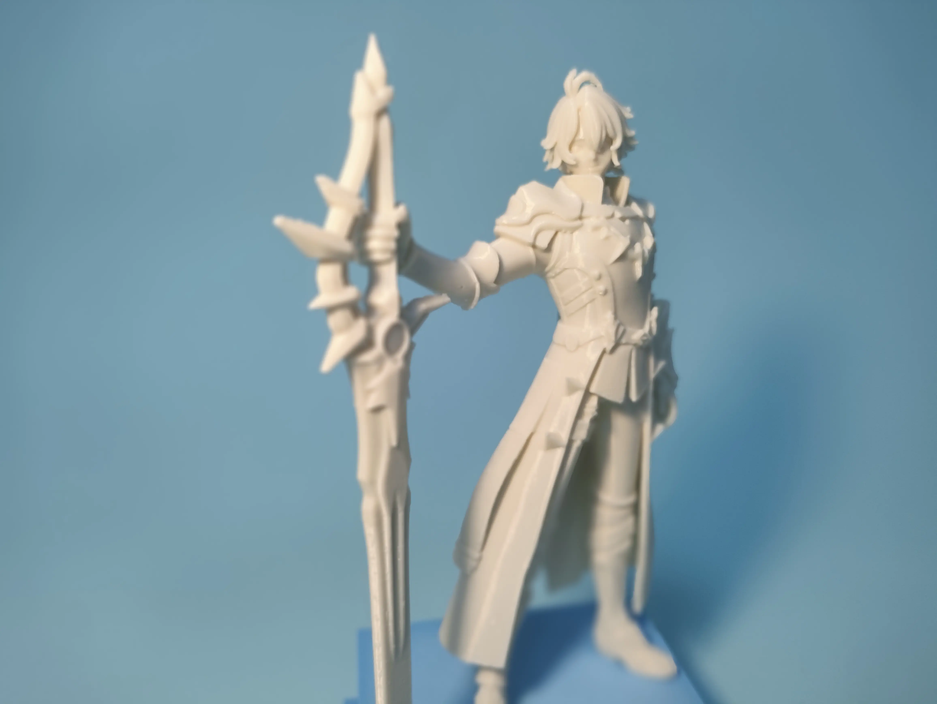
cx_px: 468
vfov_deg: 54.9
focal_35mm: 25
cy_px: 352
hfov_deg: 69.4
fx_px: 677
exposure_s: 1/50
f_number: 1.79
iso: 107
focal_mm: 4.71
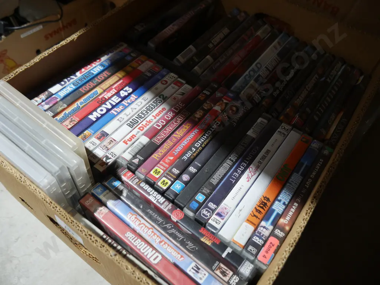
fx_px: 308
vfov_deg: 49.8
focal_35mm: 28
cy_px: 142
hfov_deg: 63.4
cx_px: 190
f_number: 3.5
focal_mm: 14
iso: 640
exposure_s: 1/60
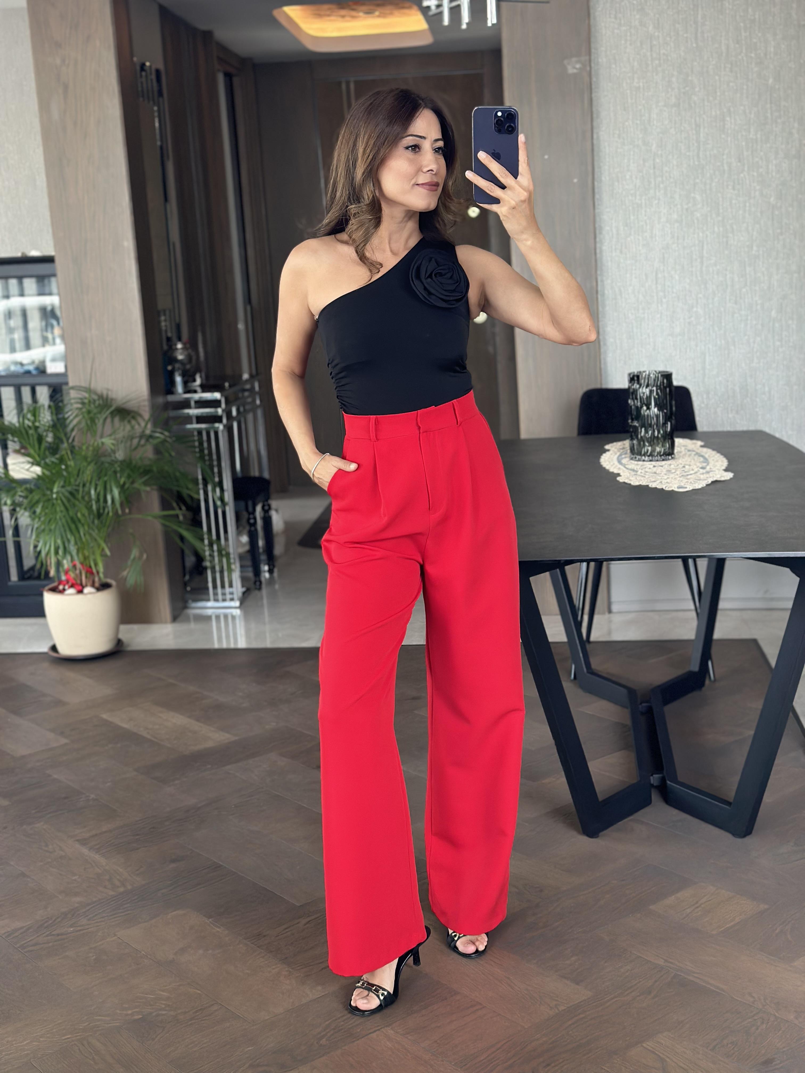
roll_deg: +4.4
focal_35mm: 48
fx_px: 1488
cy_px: 536
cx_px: 402
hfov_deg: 30.3
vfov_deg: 39.7
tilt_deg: -18.3
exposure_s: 1/60
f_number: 1.78
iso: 160
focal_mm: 6.86
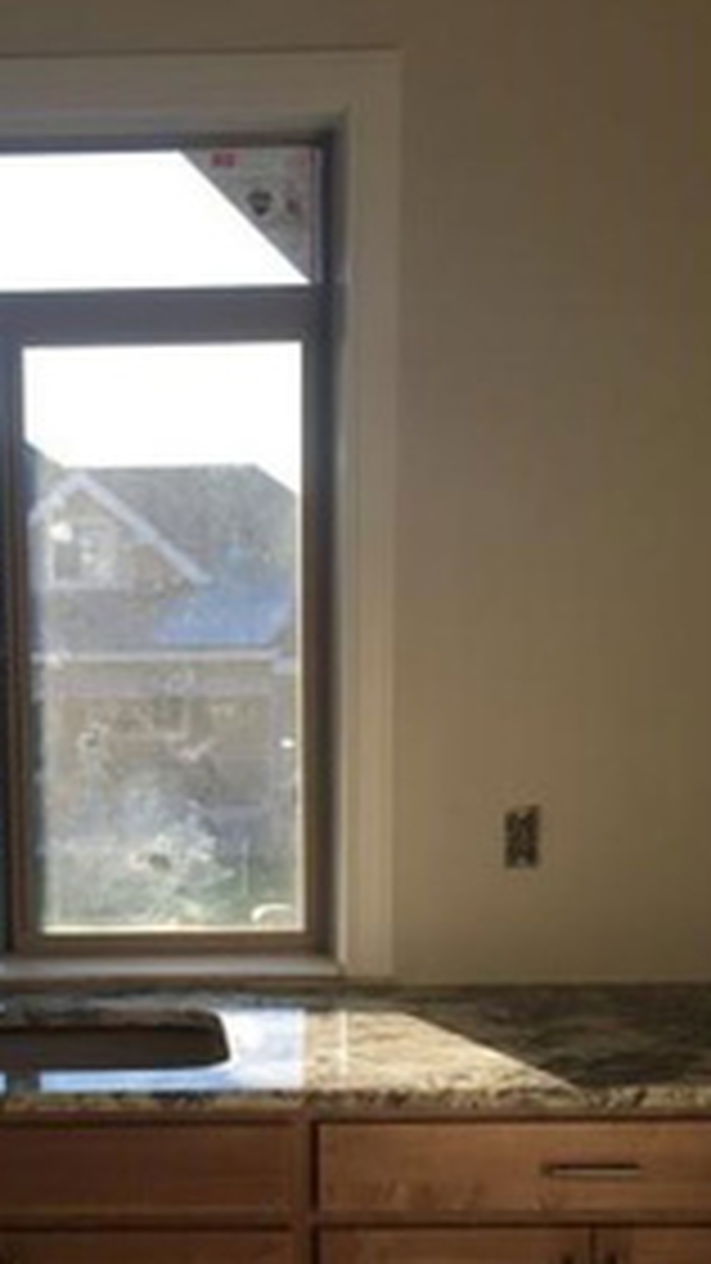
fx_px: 1810
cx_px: 99
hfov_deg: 21.8
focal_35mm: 54
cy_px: 814
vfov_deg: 38.2
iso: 25
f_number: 2.2
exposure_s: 1/215
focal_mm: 4.15
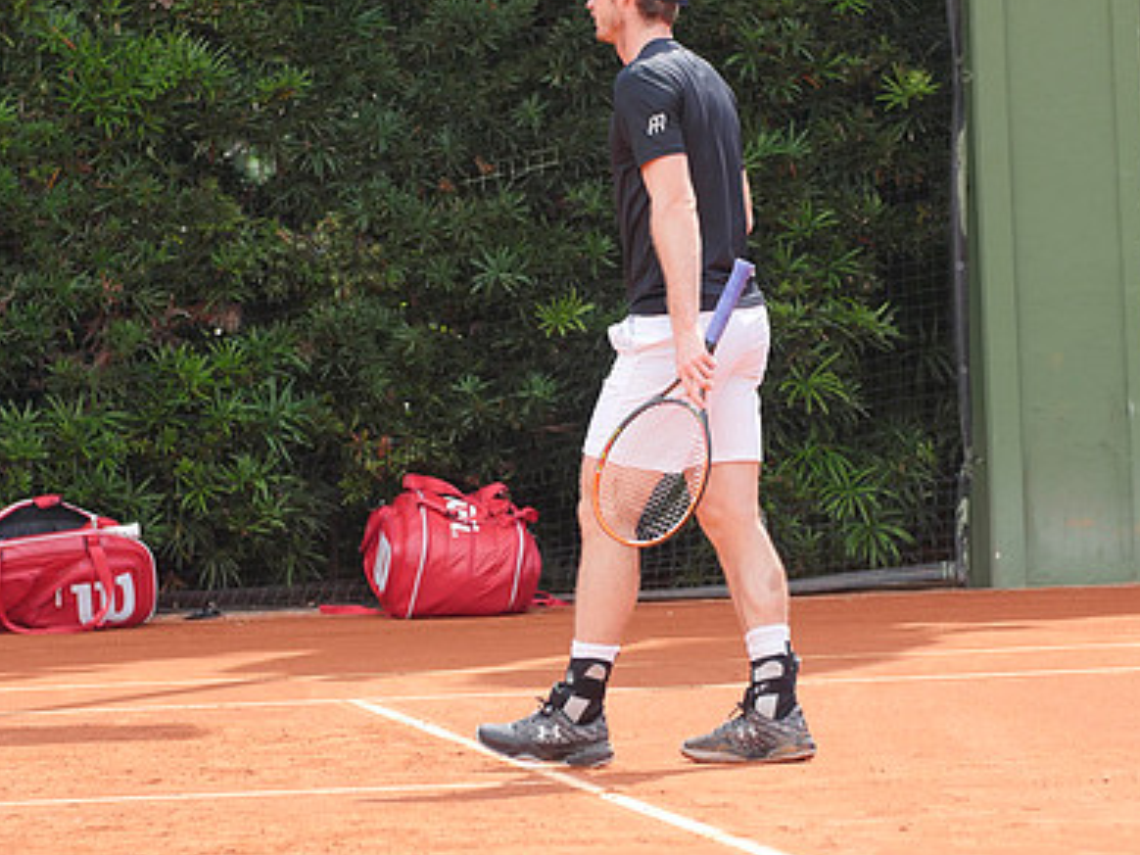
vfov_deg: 3.9
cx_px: 599
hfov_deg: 5.2
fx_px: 12613
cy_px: 380
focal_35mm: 383
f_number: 3.2
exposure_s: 1/1600
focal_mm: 128
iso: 400
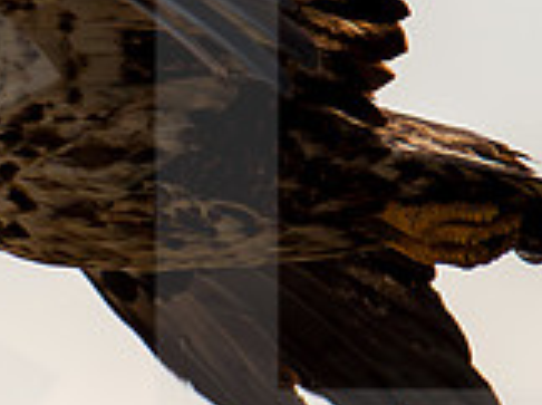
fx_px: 60692
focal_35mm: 3882
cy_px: 279
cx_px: -172
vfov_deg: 0.4
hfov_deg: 0.5
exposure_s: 1/2500
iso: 1000
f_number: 6.3
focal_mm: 500
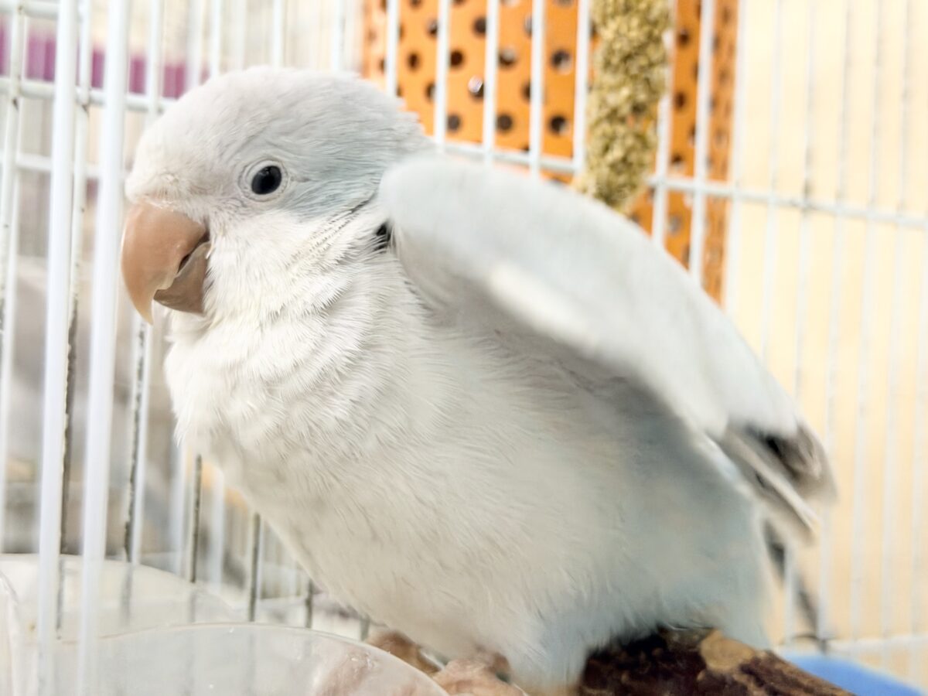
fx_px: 1287
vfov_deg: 30.3
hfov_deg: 39.7
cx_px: 464
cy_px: 348
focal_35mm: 48
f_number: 1.78
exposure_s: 1/100
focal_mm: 6.76
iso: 320
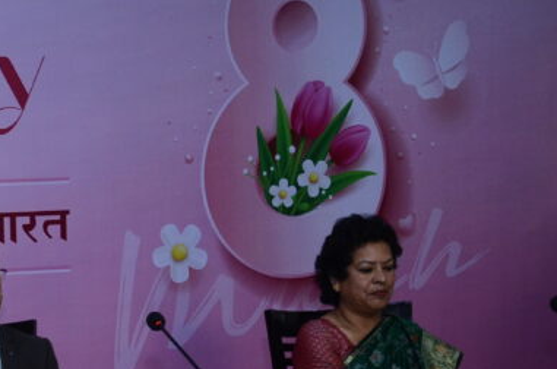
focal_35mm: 88
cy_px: 412
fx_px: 1364
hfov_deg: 21.4
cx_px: -111
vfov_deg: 15.0
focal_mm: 21
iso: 800
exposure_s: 1/125
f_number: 4
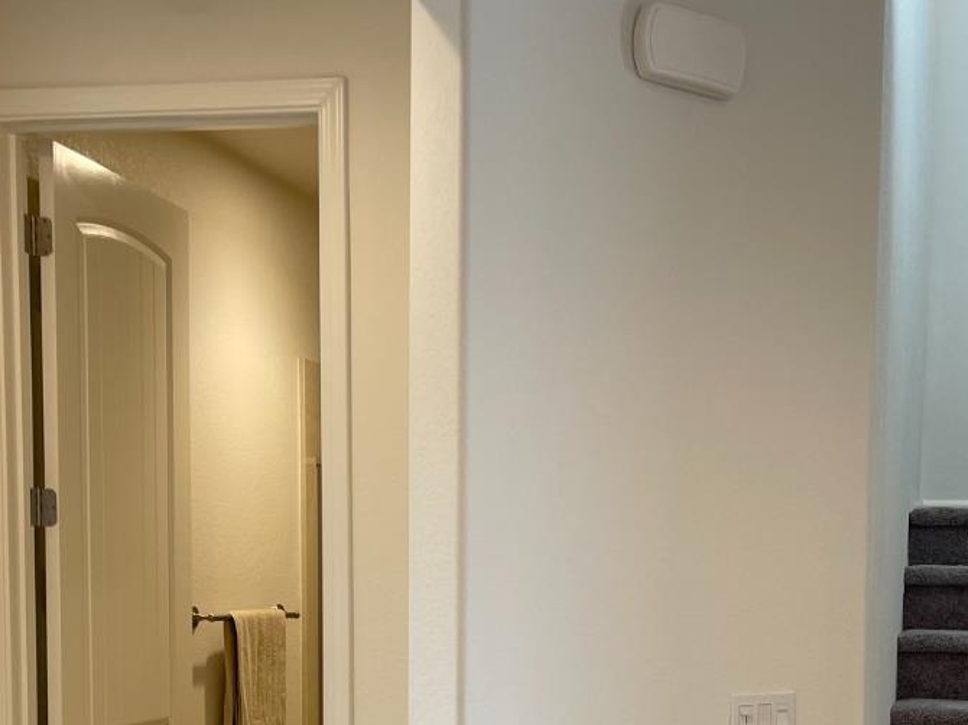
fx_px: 1565
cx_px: 678
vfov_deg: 25.1
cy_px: 685
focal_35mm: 56
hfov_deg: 33.9
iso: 80
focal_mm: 5.1
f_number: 1.6
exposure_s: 1/60
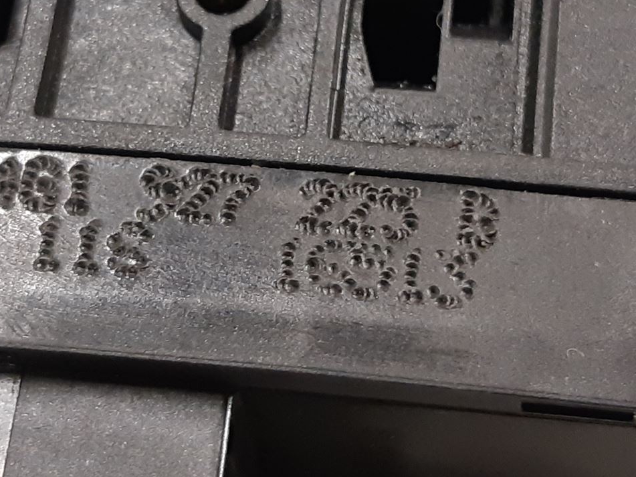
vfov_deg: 26.0
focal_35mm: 56
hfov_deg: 34.3
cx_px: 261
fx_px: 1029
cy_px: 179
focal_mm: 3.93
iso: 200
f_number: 1.7
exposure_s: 1/33
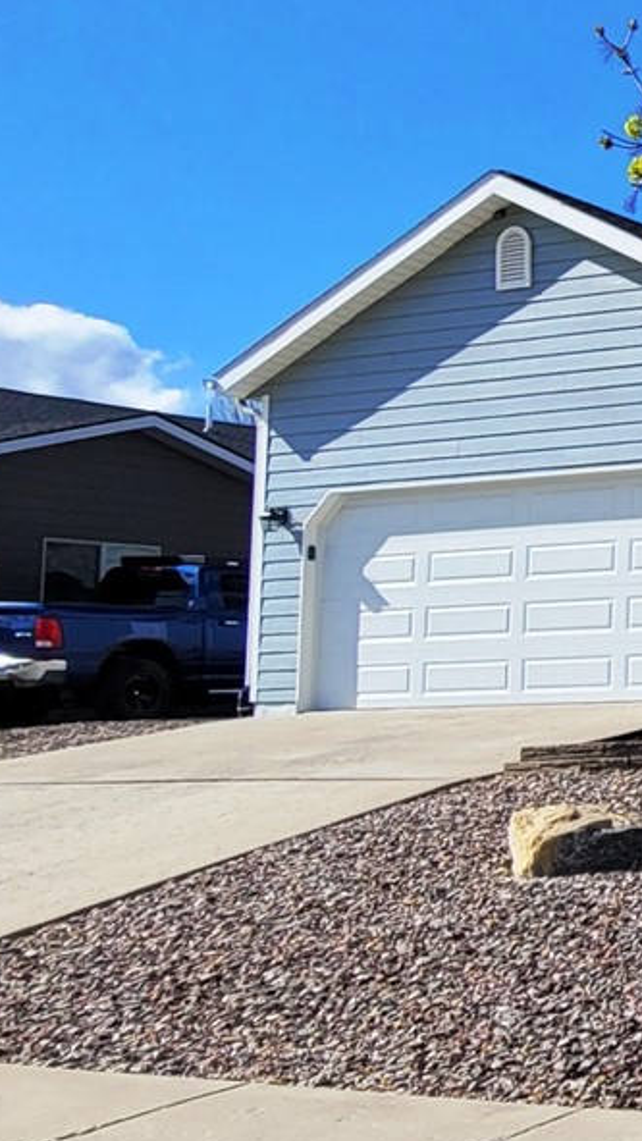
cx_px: 1374
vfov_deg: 42.1
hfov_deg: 16.5
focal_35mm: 49
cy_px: 535
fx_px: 1483
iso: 50
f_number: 2.2
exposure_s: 1/2082
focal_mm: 2.2
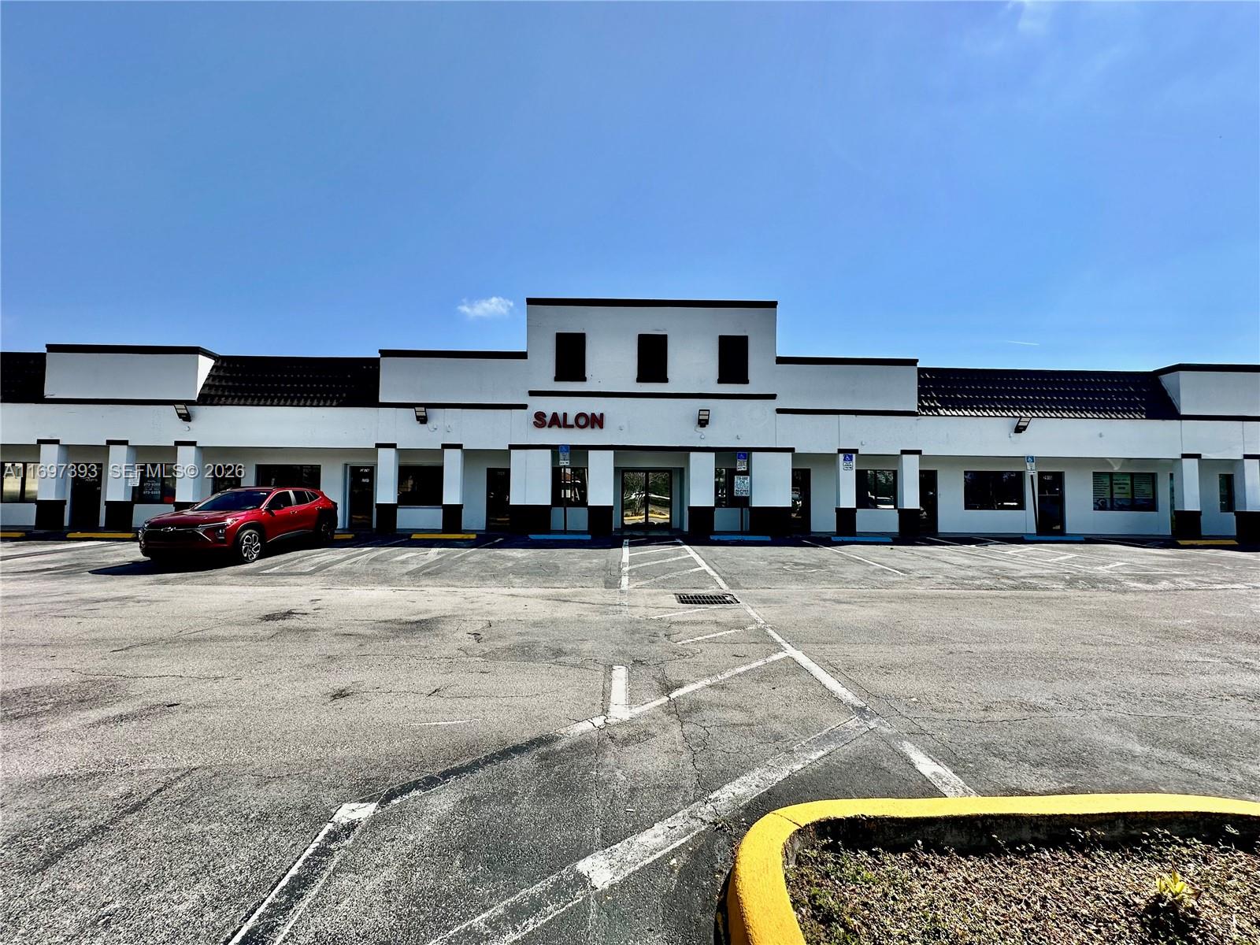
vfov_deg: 85.7
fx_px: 510
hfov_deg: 102.1
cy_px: 472
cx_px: 630
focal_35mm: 14
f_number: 2.2
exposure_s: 1/1887
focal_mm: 2.22
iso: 50
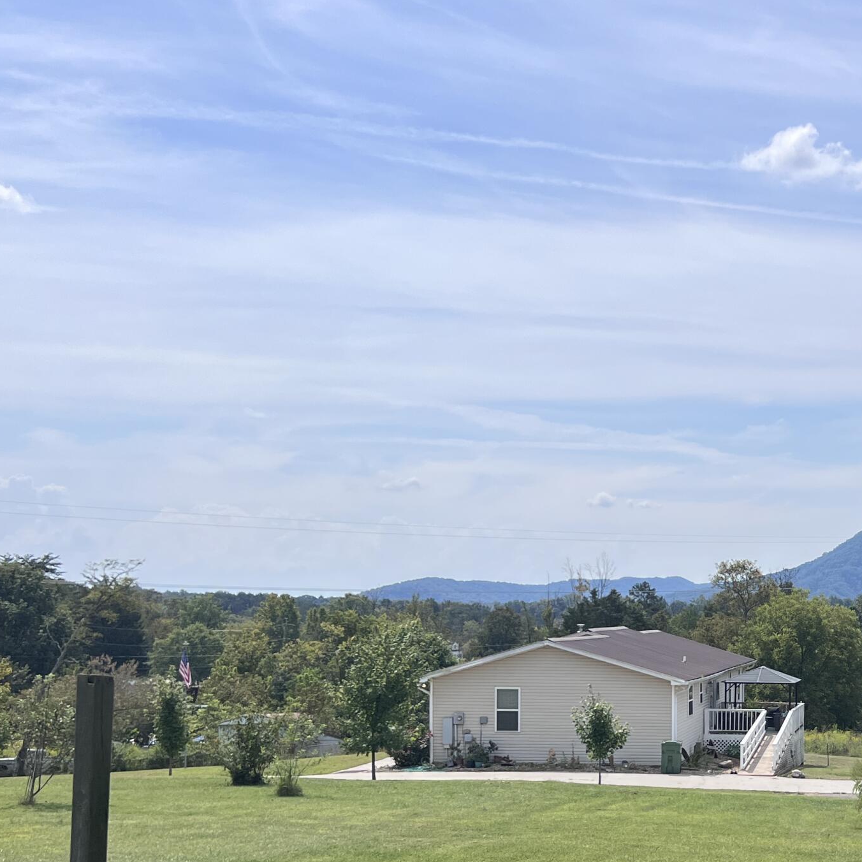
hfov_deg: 31.1
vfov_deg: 32.8
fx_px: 1437
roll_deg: +0.0
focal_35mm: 51
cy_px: 644
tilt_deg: +0.3
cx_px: 848
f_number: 1.5
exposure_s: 1/7463
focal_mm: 5.7
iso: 50
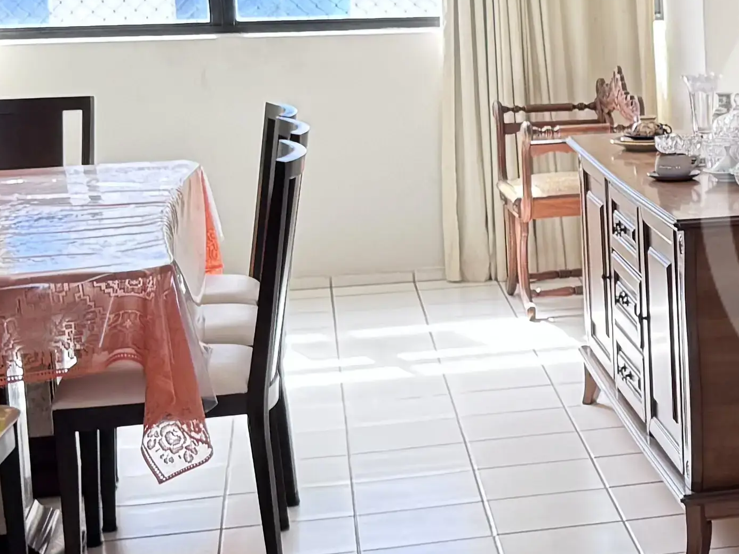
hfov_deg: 18.3
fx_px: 2114
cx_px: 998
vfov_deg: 14.9
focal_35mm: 99
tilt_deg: -7.4
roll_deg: +0.9
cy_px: 188
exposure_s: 1/84
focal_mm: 6.76
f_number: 1.78
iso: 200
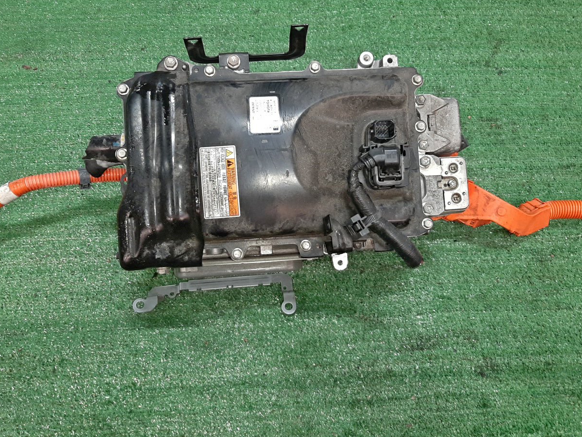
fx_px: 521
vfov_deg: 45.4
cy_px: 222
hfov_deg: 58.4
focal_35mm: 31
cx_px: 288
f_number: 1.7
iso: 181
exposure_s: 1/50
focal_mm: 3.93
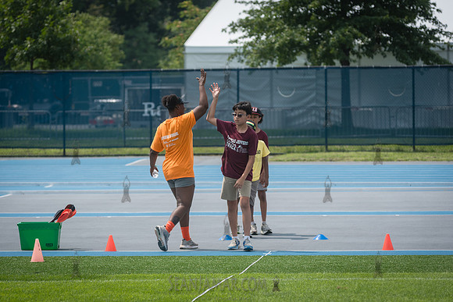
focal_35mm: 196
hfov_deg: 10.5
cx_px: 226
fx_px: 2472
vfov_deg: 7.0
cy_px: 136
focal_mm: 170
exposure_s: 1/1250
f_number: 5
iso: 160
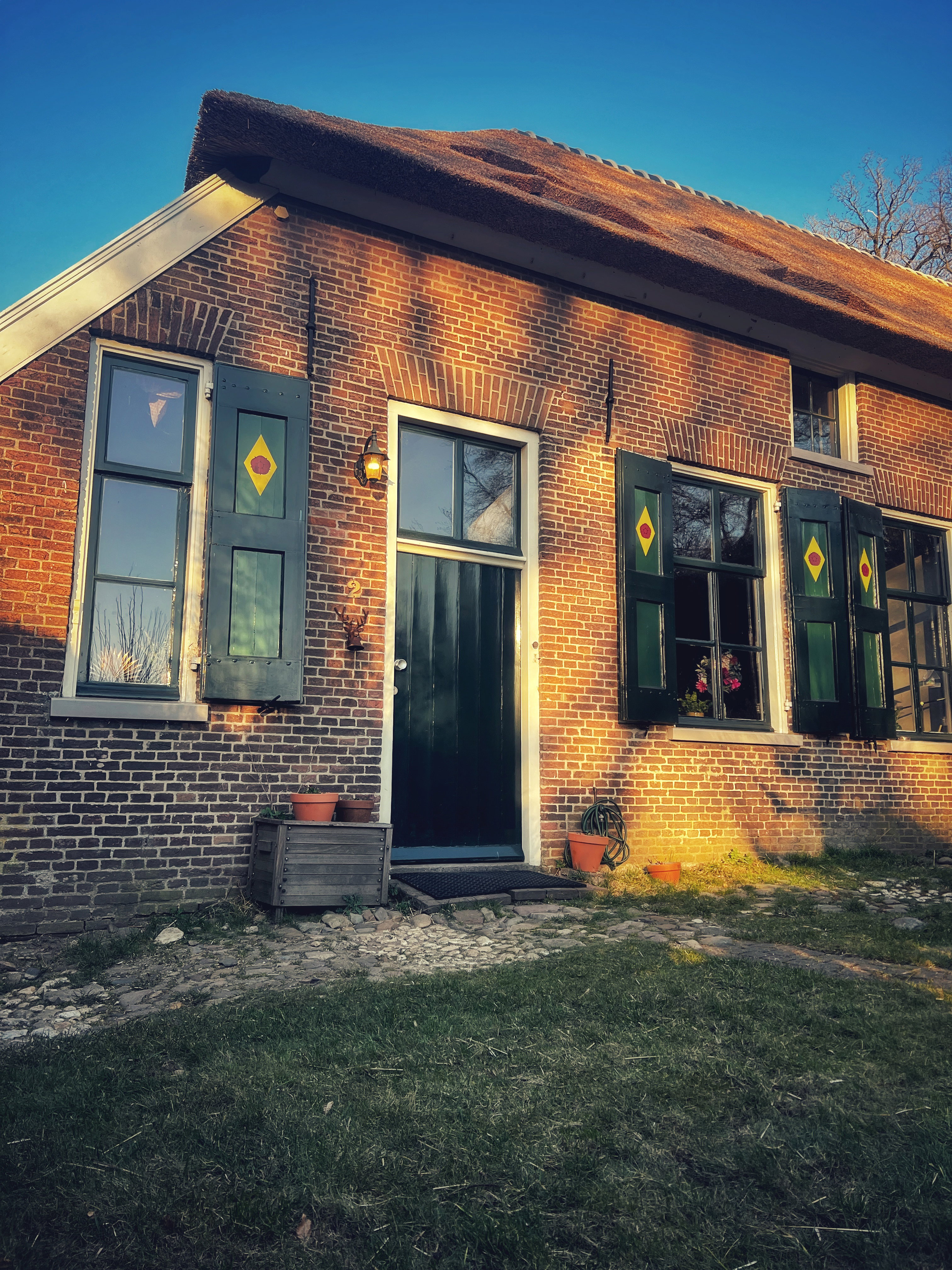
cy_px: 635
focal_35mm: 26
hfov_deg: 53.1
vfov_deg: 67.3
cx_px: 476
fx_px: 953
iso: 50
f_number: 1.5
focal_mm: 5.7
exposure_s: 1/506
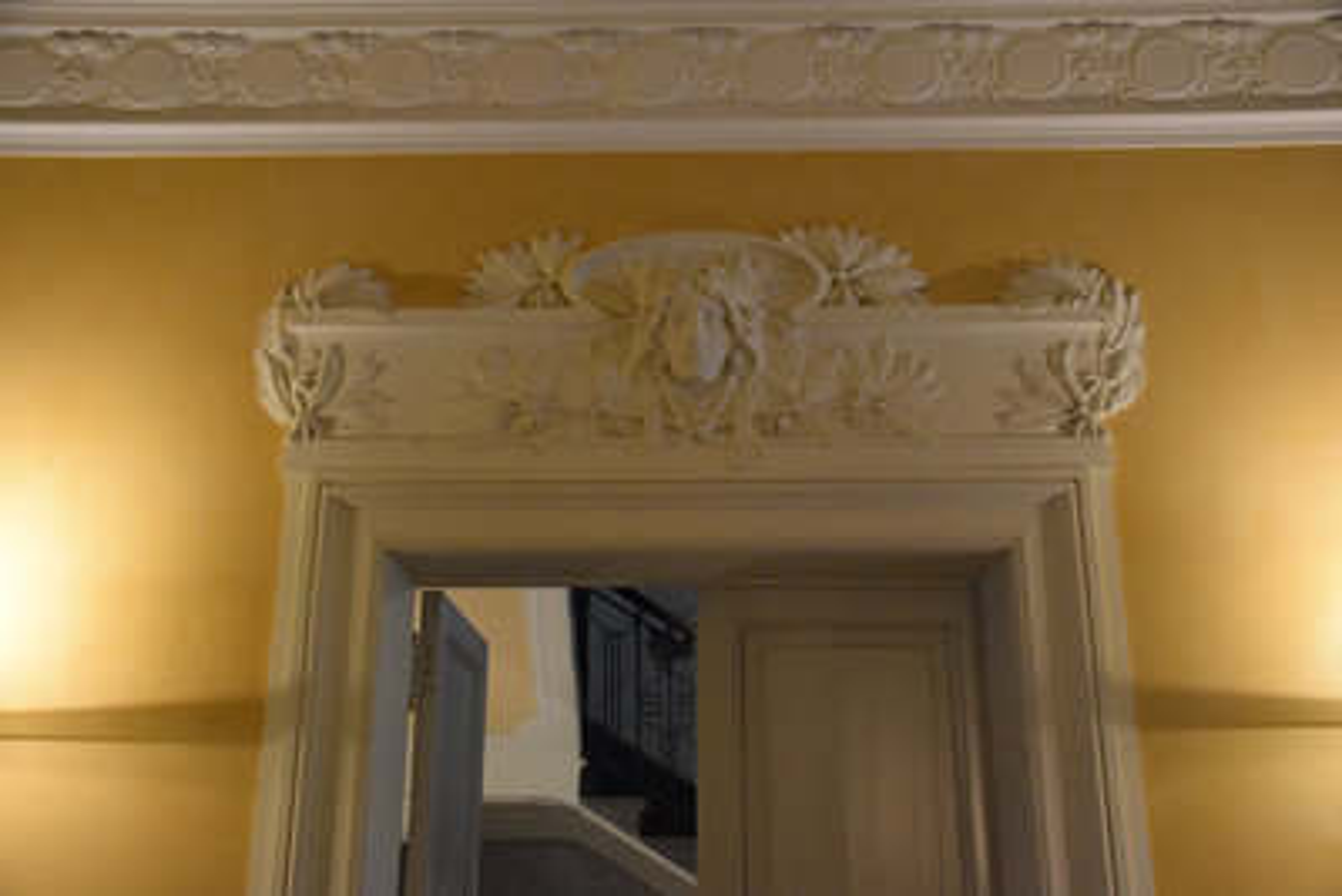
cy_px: 448
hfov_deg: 51.3
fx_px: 1398
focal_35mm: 38
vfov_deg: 35.5
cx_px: 671
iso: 3200
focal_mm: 25
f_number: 4
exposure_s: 1/250
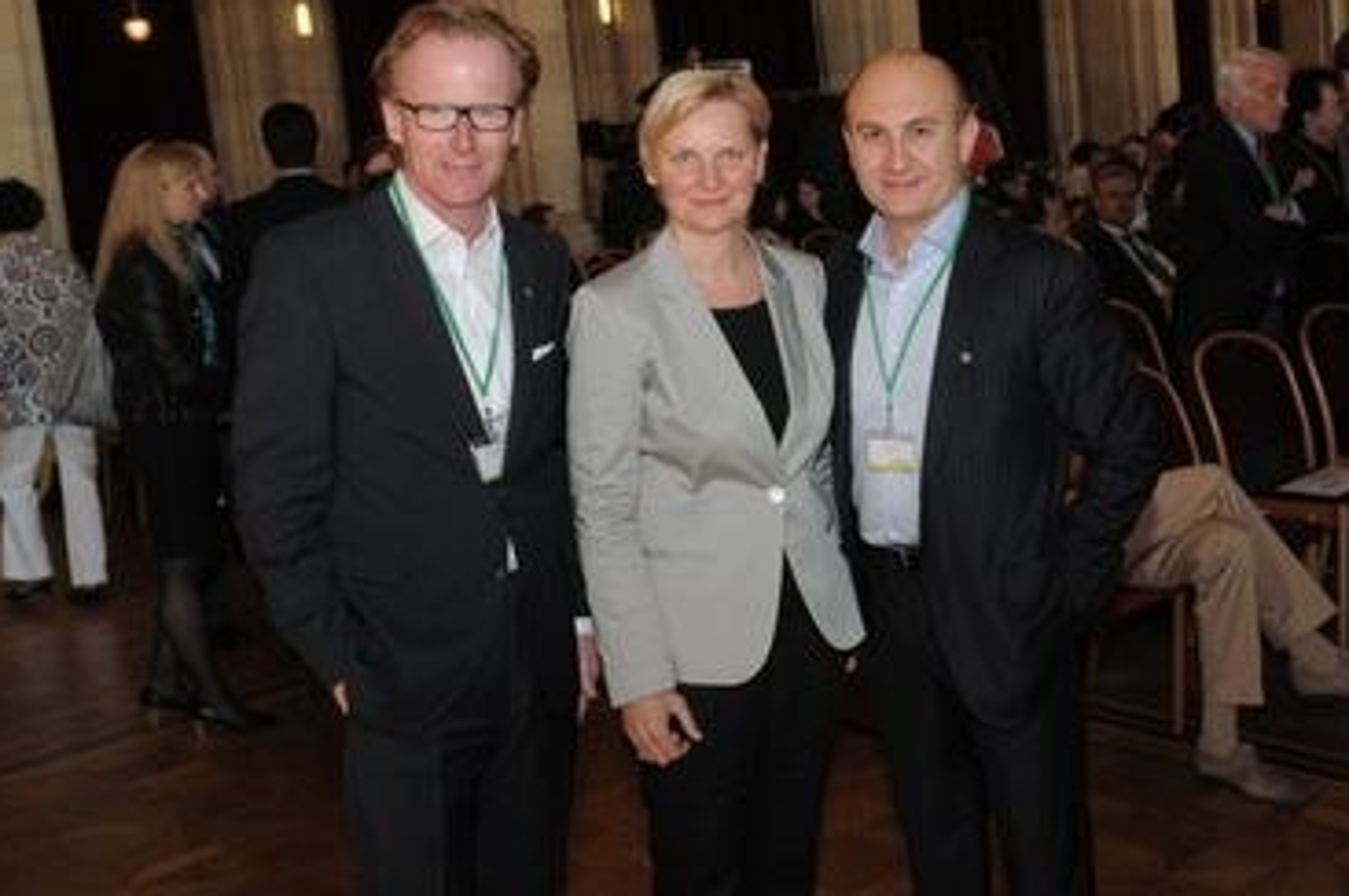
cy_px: 316
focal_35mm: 46
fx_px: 1722
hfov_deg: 42.4
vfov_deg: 29.0
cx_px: 864
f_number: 5.6
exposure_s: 1/60
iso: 640
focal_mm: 22
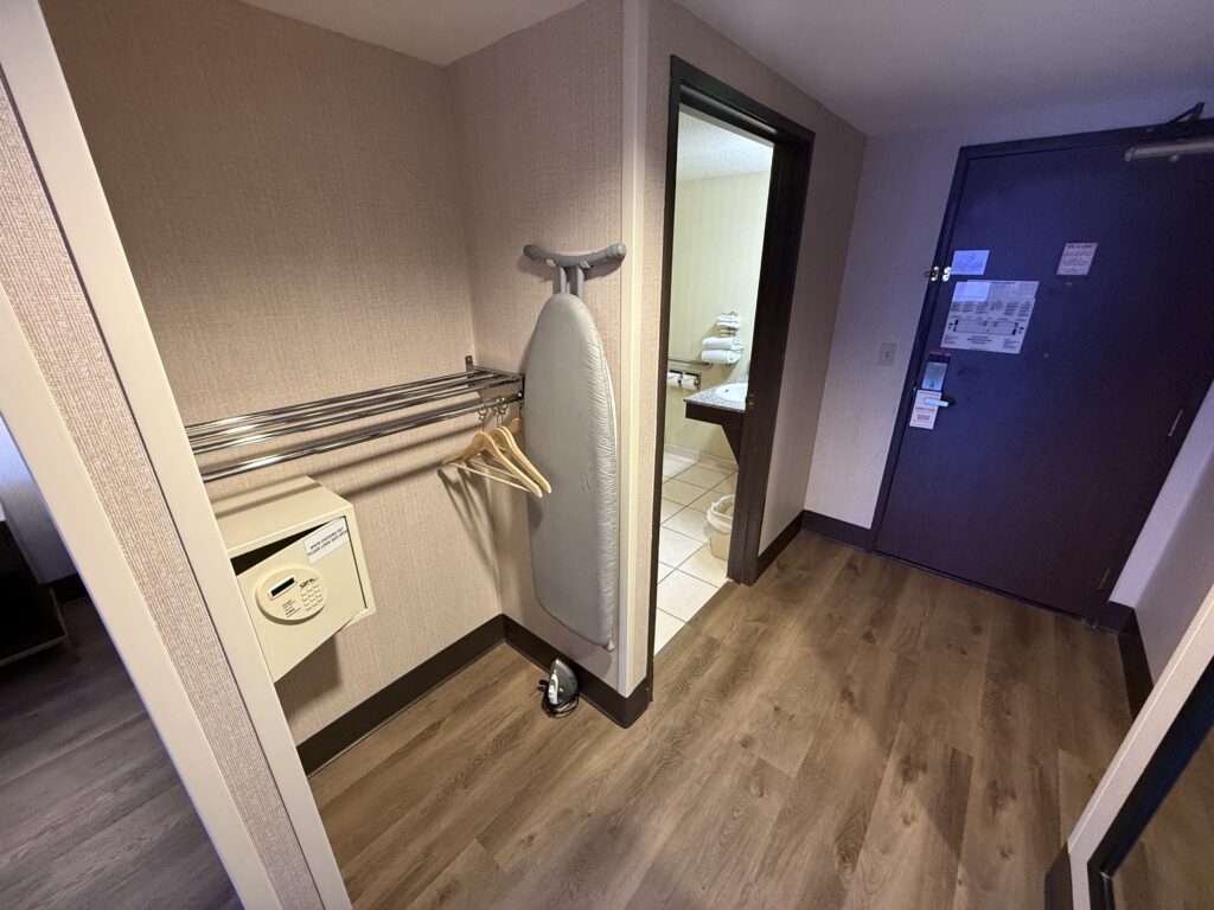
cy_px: 455
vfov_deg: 85.7
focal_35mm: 14
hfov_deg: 102.1
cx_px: 607
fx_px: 491
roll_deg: +0.6
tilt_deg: -21.0
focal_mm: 2.22
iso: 320
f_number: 2.2
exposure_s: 1/60
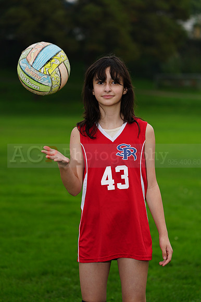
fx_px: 1358
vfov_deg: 12.7
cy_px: 151
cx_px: 100
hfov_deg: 8.5
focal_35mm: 162
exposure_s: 1/250
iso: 200
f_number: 5
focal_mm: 162
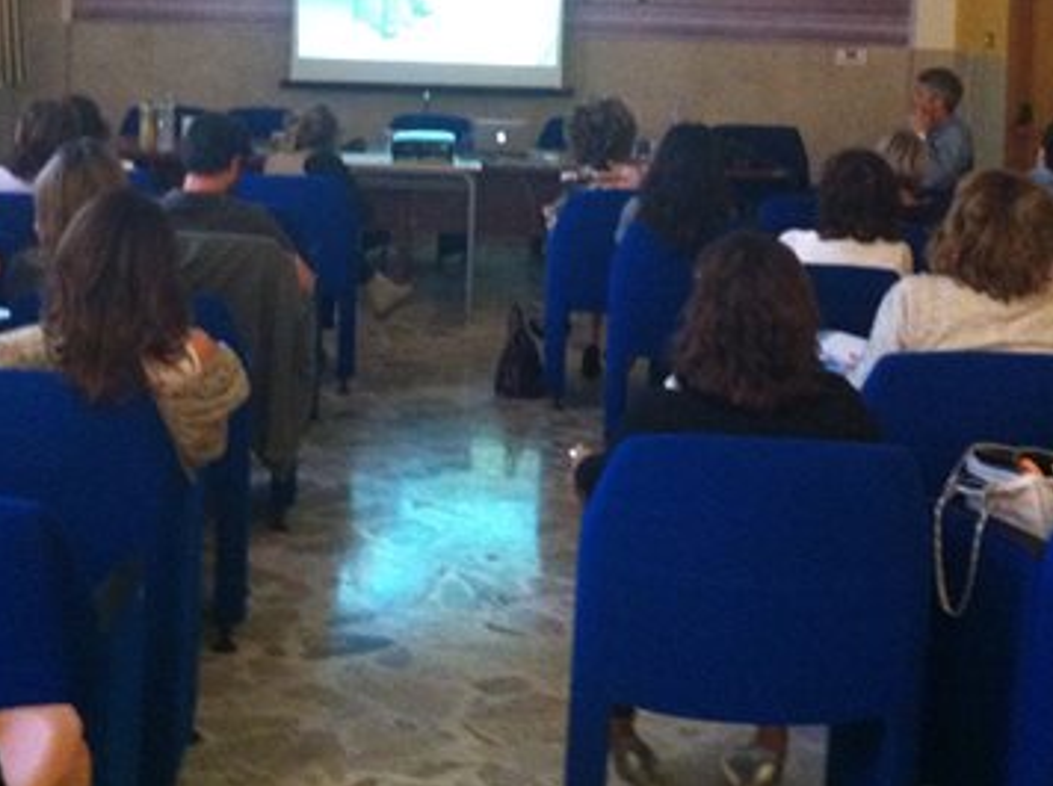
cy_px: 86
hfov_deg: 30.7
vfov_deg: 22.7
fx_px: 1914
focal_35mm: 63
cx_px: 441
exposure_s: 1/15
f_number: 2.8
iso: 640
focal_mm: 3.85
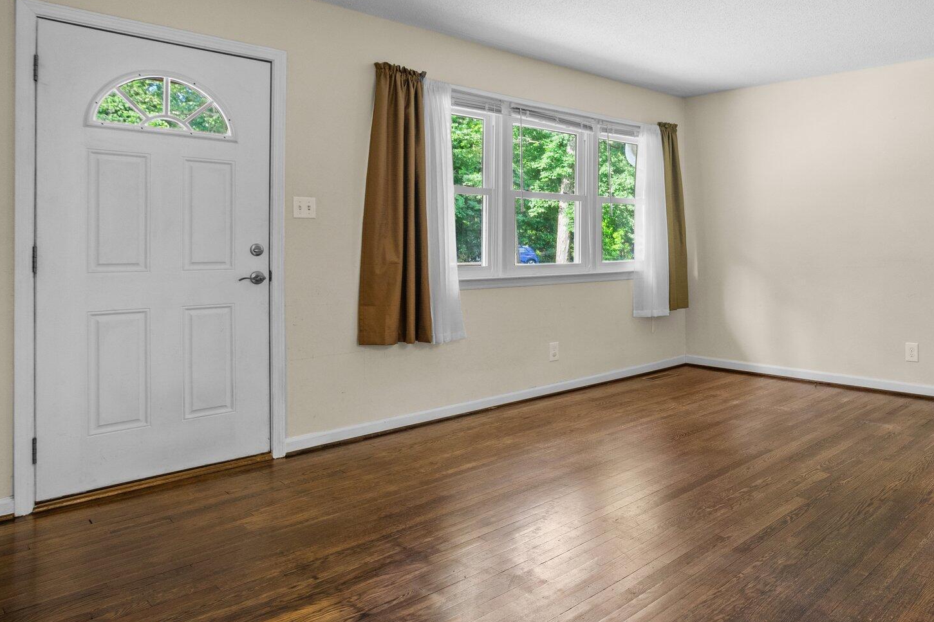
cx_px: 657
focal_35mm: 24
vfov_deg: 52.8
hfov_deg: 70.5
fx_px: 623
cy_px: 256
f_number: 8
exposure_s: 1/2.5
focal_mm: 17
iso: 400
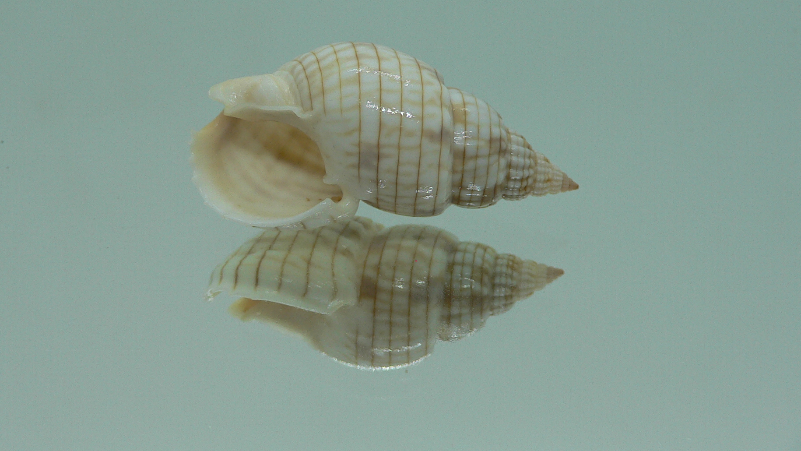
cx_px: 367
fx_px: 892
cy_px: 196
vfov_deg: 28.3
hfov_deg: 48.3
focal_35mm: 42
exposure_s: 1/60
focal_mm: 4.6
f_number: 2.8
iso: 80
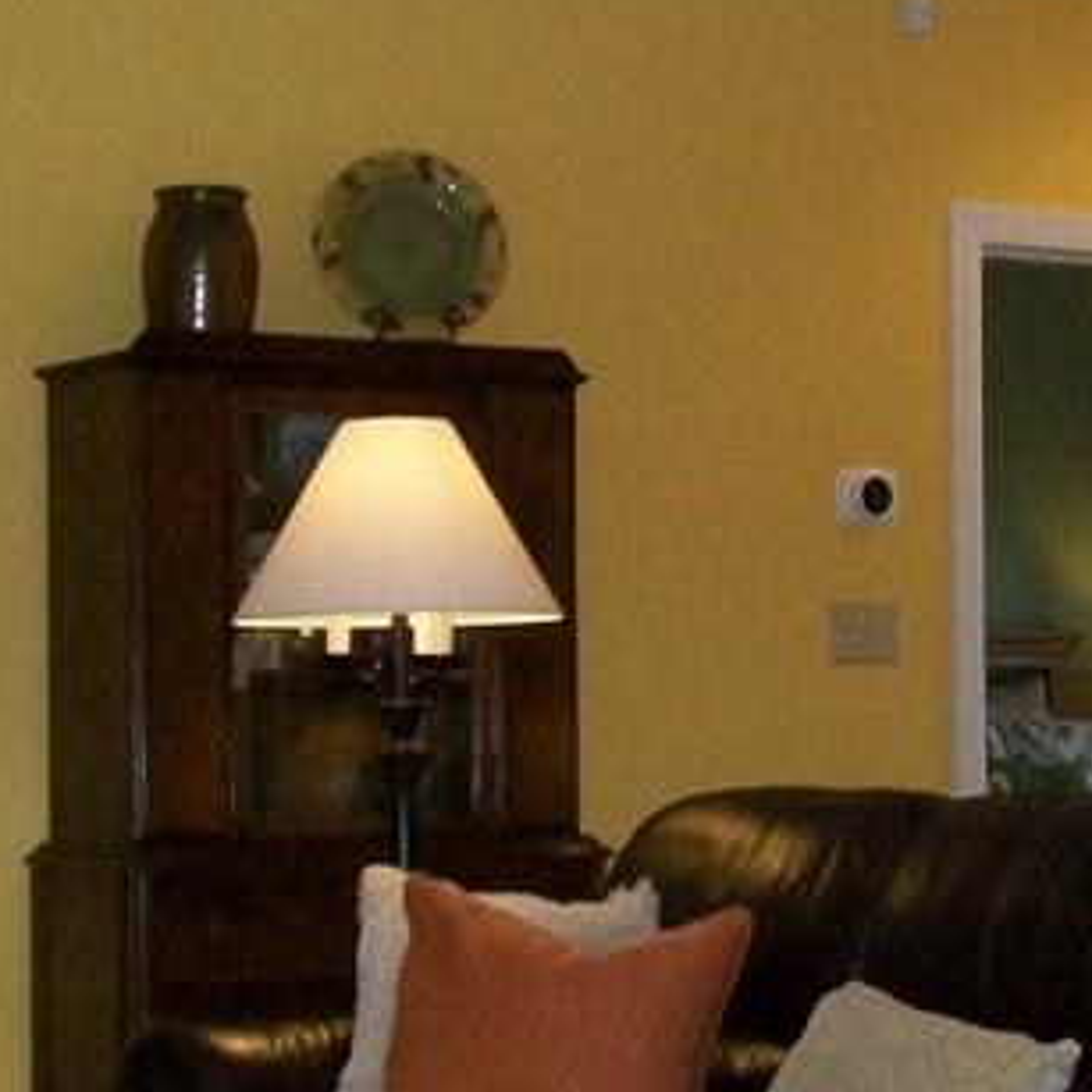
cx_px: 665
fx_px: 3783
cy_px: 583
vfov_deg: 16.4
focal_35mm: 106
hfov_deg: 16.4
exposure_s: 1/60
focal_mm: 6
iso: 160
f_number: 2.7
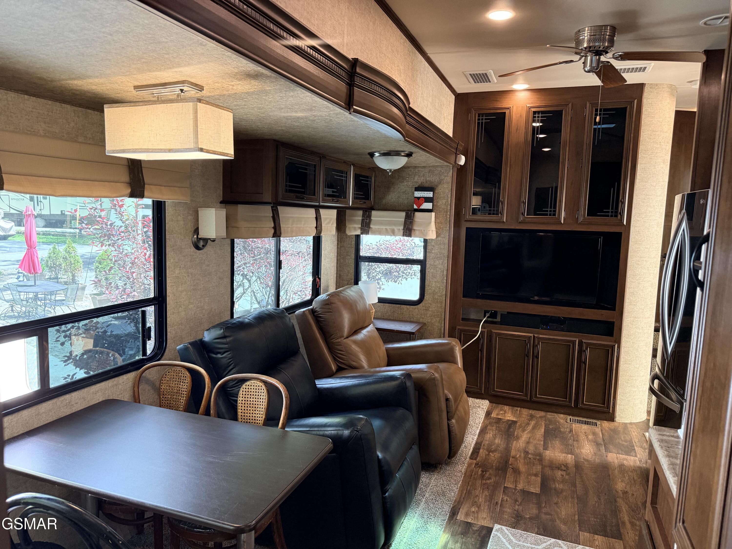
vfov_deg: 56.8
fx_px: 508
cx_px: 366
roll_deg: -1.7
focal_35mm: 24
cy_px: 274
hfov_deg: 71.6
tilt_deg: -7.3
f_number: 1.78
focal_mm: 6.76
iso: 320
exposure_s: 1/60
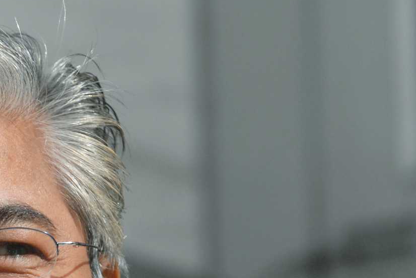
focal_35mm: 539
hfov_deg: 3.8
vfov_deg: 2.6
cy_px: 305
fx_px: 6239
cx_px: -64
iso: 400
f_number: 5.6
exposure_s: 1/1500
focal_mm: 145
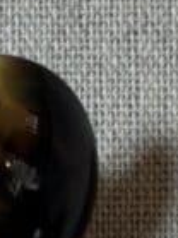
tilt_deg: -83.7
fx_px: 1318
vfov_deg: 9.8
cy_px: 411
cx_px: 94
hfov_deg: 7.7
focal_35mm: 192
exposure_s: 1/100
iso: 40
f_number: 1.6
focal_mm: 5.96
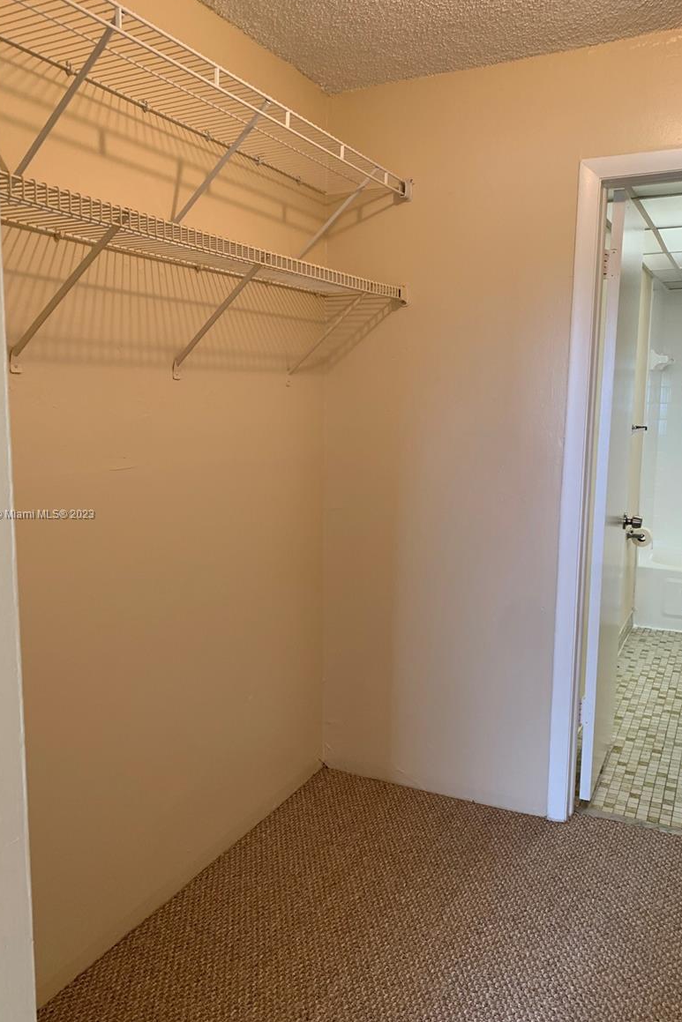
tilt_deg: -5.8
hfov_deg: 46.4
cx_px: 330
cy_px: 515
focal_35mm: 28
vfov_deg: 65.5
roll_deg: -0.1
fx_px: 795
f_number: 1.8
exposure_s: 1/60
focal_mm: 4.25
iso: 80
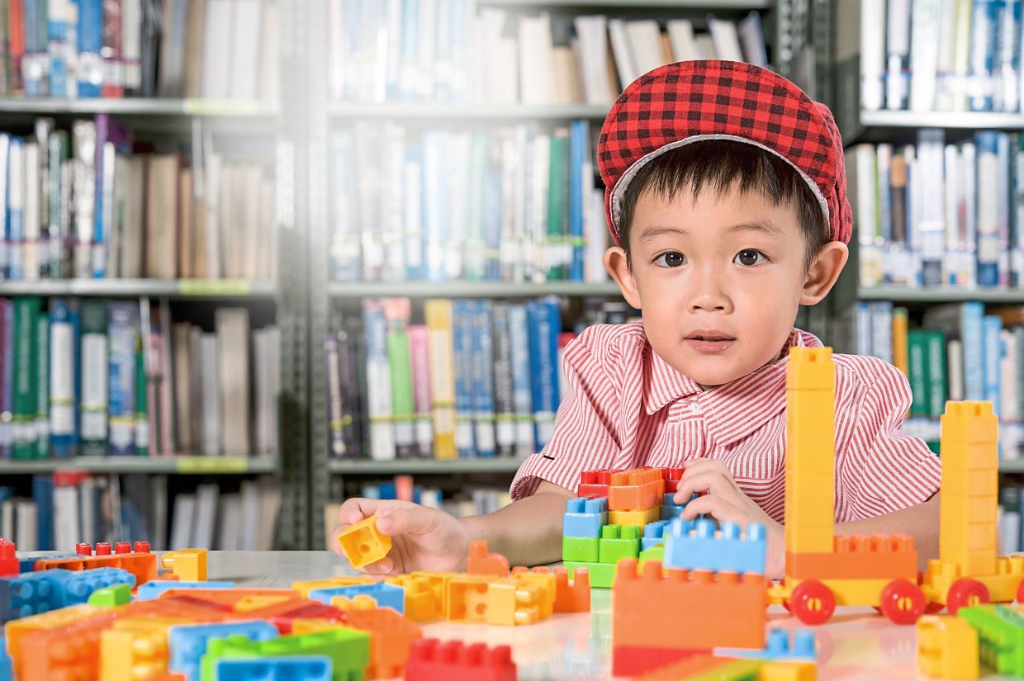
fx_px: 1705
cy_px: 340
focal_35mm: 60
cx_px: 512
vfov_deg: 22.6
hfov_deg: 33.4
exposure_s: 1/160
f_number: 6.3
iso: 250
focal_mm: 60
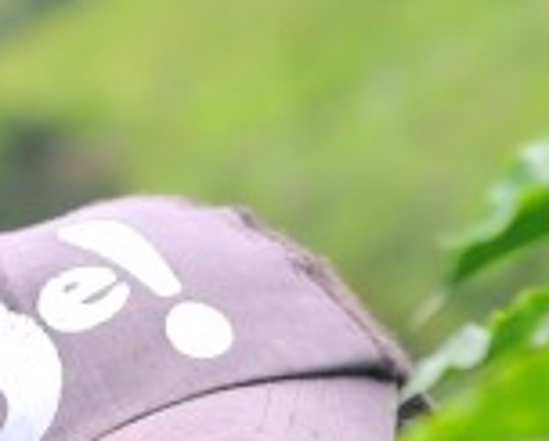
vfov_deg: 4.8
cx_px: 1051
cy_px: 859
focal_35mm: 319
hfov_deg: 5.9
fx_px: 5190
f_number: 2.8
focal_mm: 35
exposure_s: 1/500
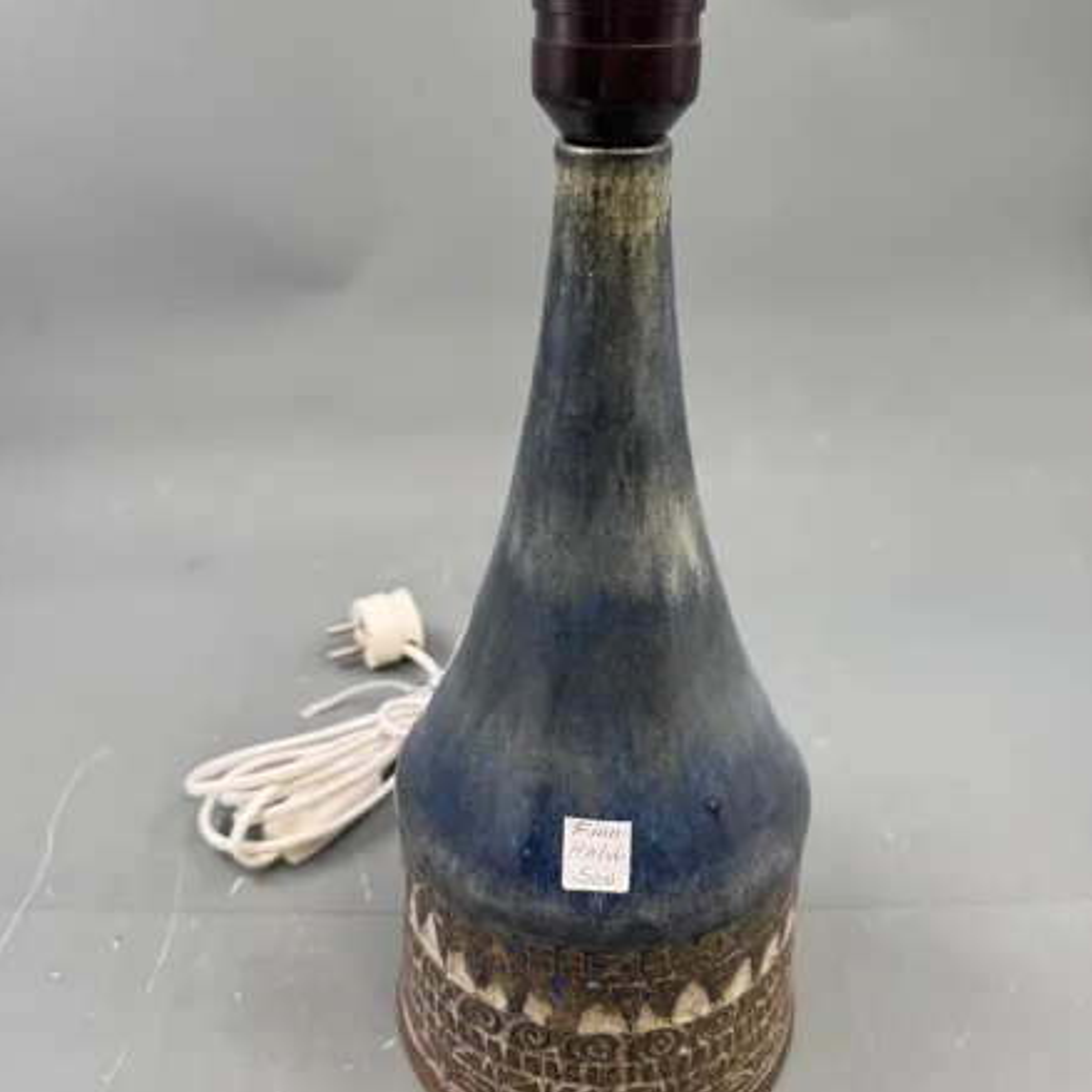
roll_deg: +1.3
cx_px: 535
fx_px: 1035
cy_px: 525
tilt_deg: -29.5
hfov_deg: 55.6
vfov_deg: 55.6
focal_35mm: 29
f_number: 1.78
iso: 64
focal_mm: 6.76
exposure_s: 1/100
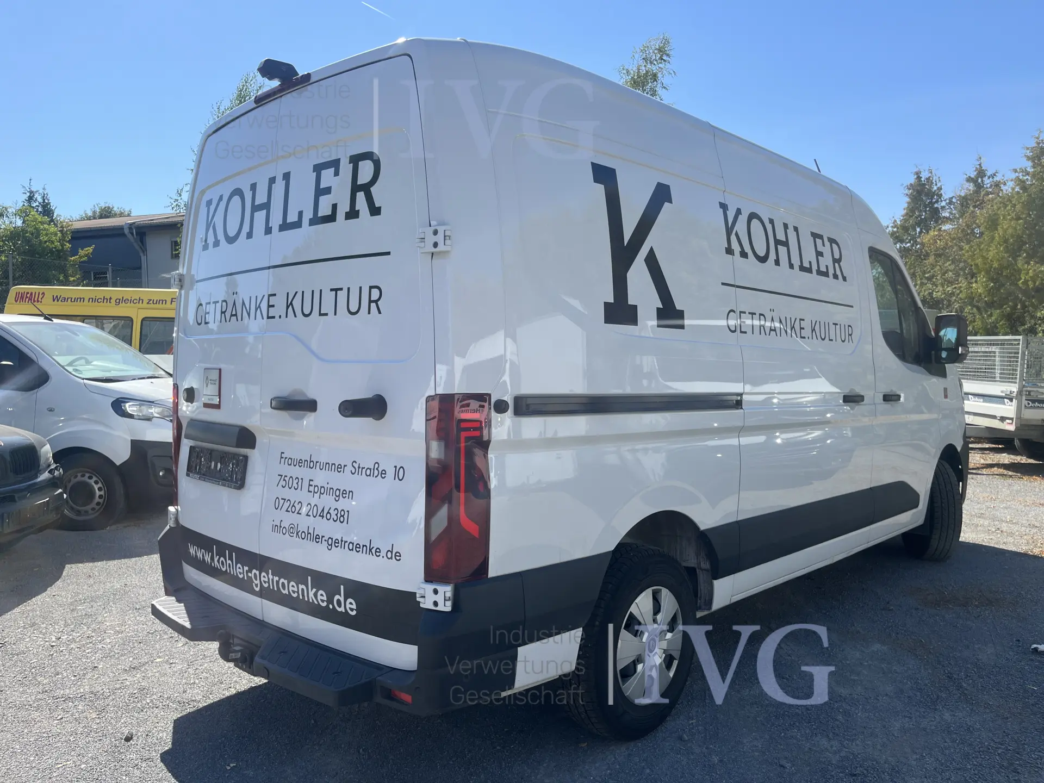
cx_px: 522
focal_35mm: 26
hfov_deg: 67.3
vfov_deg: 53.1
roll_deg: +0.8
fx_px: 784
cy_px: 392
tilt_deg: -2.9
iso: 50
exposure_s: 1/2410
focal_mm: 5.1
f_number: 1.6
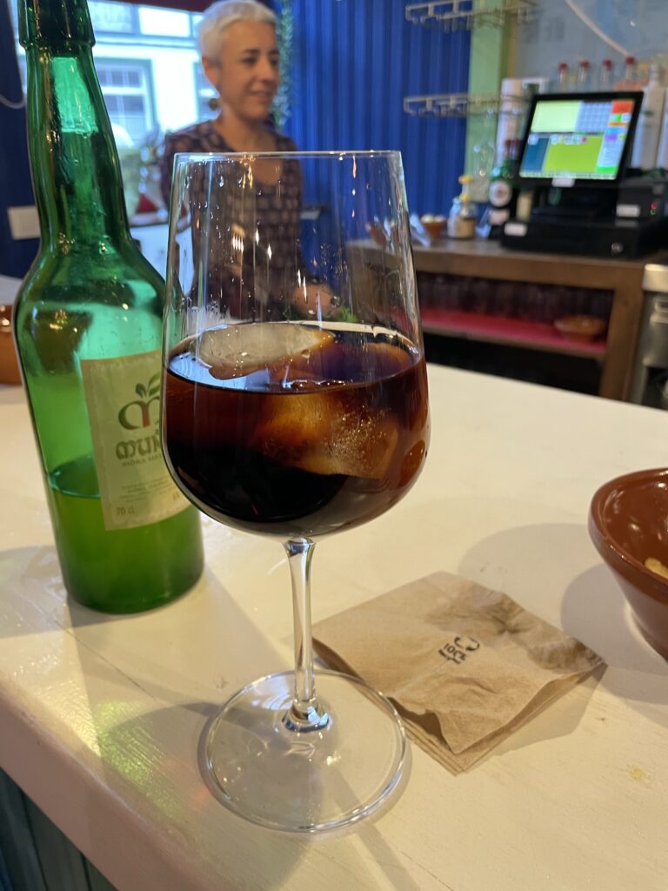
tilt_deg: -23.0
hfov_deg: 53.1
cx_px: 334
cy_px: 446
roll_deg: +0.9
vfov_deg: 67.3
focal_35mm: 26
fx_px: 669
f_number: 1.6
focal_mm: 4.2
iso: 125
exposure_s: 1/50
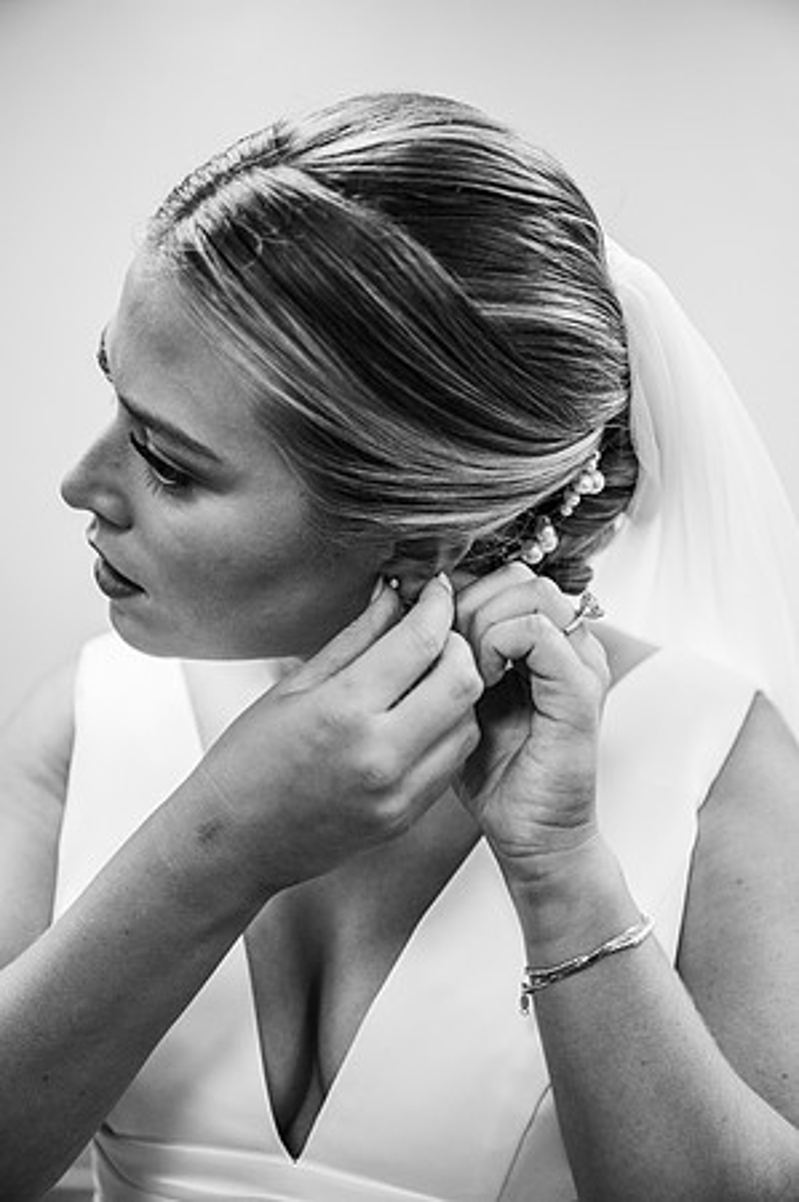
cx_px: 400
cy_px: 601
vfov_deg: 47.5
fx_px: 1368
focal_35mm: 41
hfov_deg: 32.6
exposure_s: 1/320
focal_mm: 41
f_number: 3.2
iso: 2000
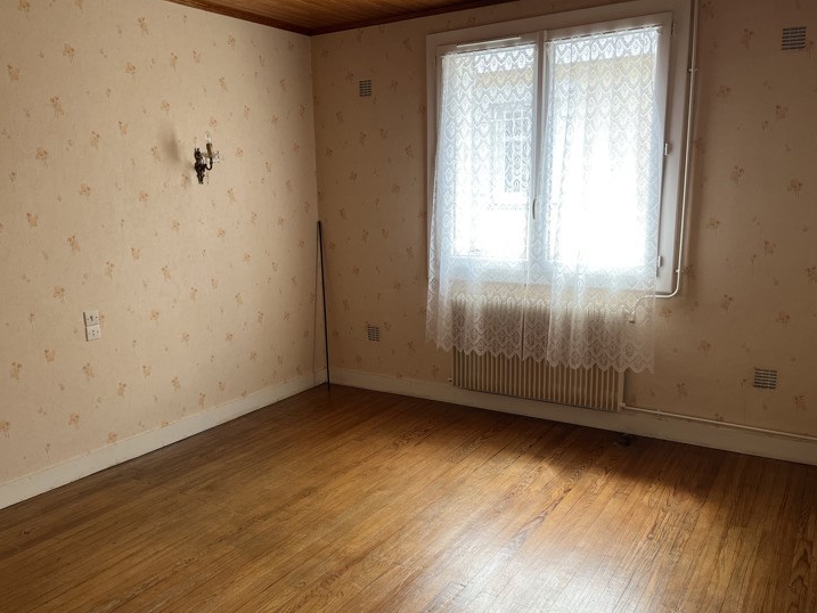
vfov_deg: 48.2
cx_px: 371
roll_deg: +1.0
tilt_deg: -11.6
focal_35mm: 29
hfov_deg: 61.5
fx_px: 685
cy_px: 335
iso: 64
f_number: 1.6
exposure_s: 1/121
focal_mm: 5.1
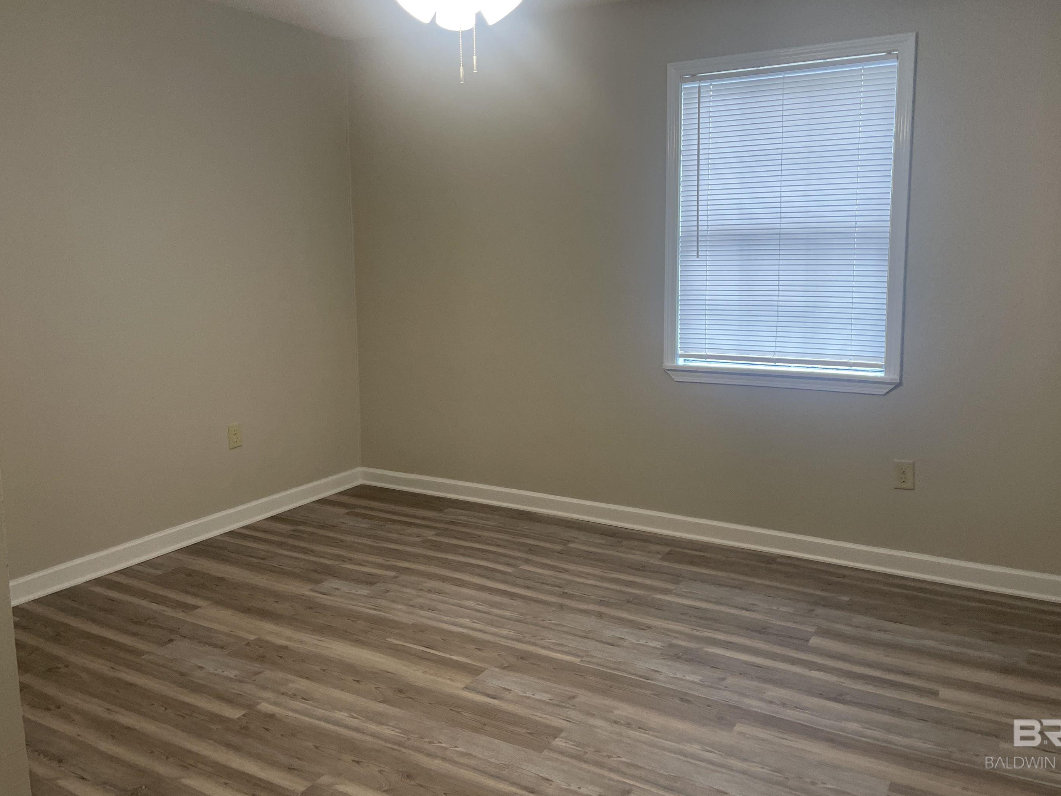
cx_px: 545
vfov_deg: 48.2
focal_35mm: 29
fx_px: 889
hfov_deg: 61.6
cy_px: 357
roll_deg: +1.7
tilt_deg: -7.3
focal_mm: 4.2
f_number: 1.6
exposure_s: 1/120
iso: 125
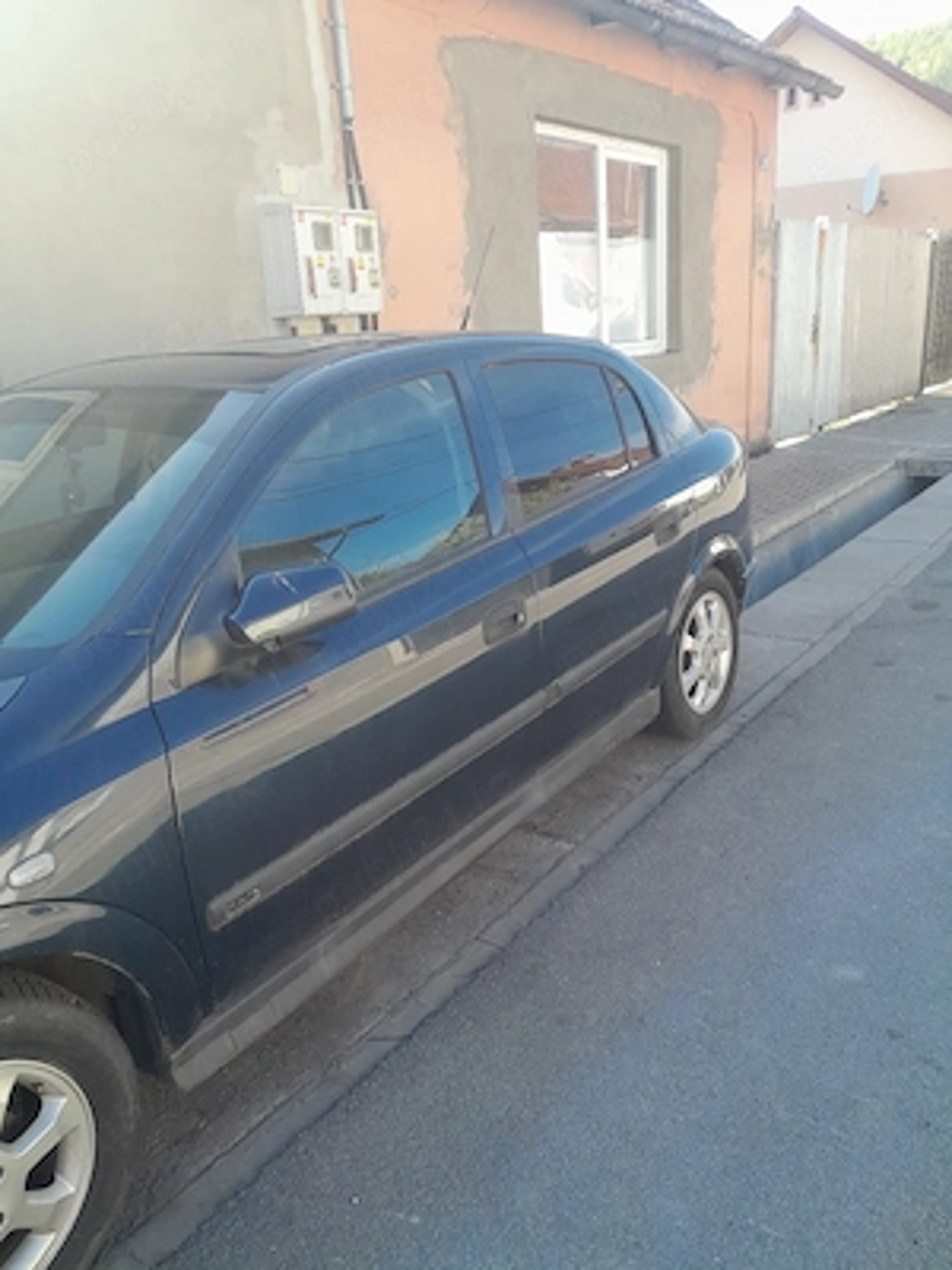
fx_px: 990
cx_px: 476
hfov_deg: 51.4
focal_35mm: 27
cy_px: 635
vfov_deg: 65.3
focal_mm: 4
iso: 40
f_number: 1.8
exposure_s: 1/100
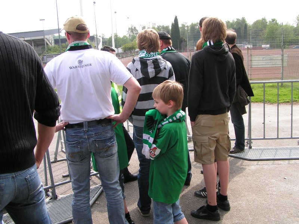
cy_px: 112
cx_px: 150
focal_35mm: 38
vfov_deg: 37.7
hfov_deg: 49.0
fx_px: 328
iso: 50
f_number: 5
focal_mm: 5.8
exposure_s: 1/200
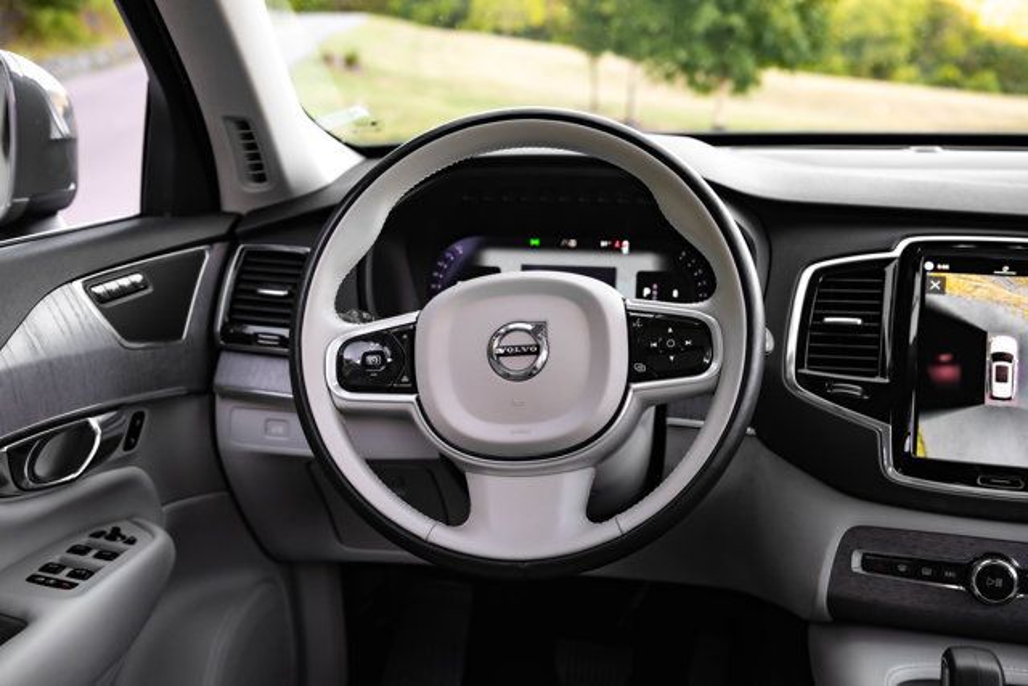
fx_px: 1142
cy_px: 343
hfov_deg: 48.4
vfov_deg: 33.4
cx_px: 514
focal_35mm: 40
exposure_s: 1/250
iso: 640
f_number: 4.5
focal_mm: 40
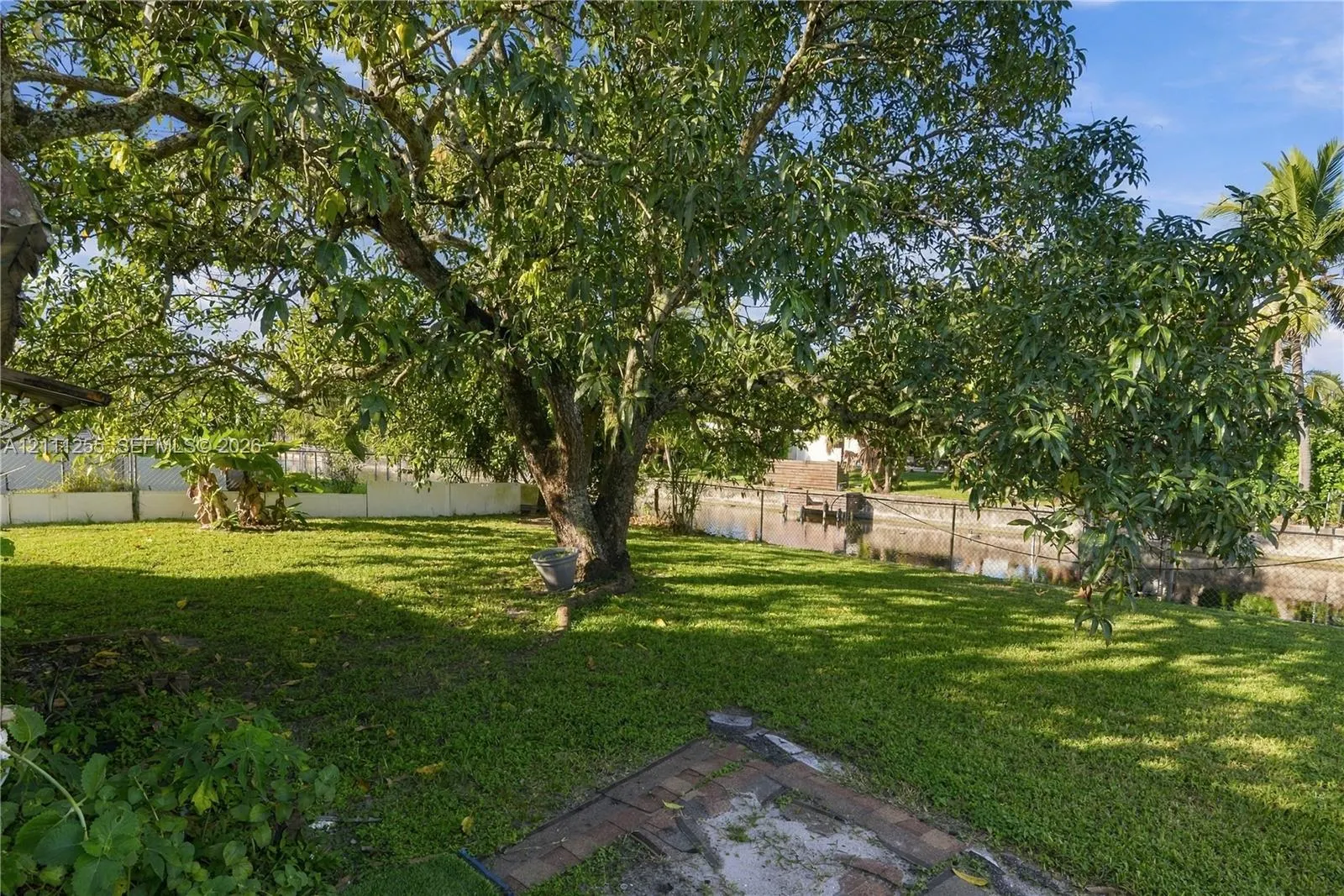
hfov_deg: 96.7
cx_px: 672
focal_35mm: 16
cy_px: 448
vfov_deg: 73.8
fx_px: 597
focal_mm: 16
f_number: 11
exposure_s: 1/125
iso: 320
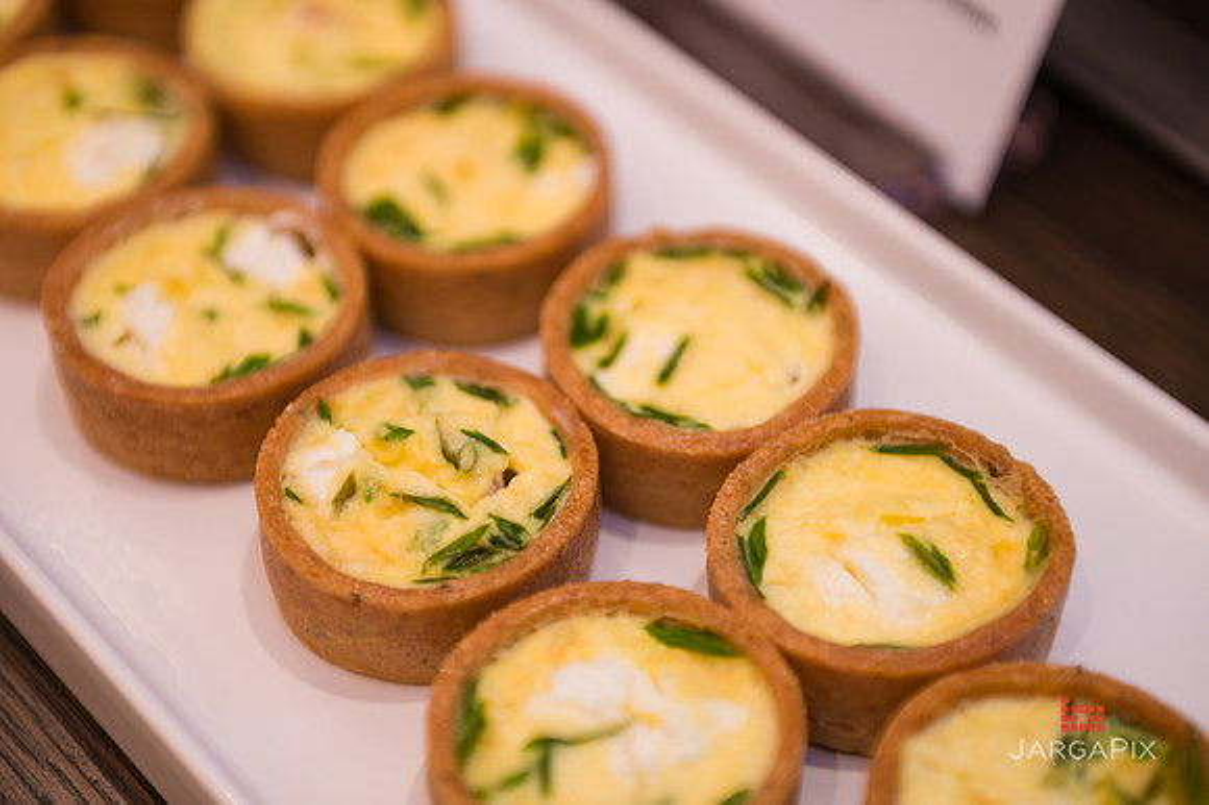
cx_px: 604
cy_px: 402
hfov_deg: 28.9
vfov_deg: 19.4
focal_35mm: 70
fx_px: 2349
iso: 400
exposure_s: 1/200
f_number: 3.2
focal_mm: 70
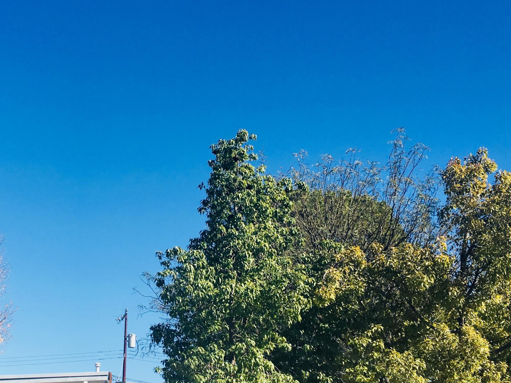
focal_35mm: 51
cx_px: 137
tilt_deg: +14.6
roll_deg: -2.0
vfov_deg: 28.3
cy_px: 265
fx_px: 753
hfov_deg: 36.7
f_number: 2.2
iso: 25
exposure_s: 1/1603
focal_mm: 4.15
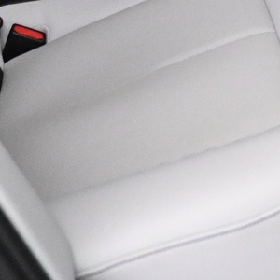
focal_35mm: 110
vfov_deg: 14.2
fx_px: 1007
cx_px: 224
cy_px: -211
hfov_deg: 15.7
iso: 4000
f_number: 3.5
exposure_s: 1/40
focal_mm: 16
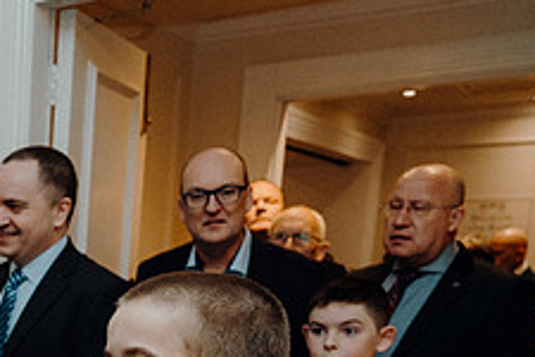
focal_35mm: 62
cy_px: 451
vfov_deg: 20.2
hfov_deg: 27.7
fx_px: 921
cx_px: -133
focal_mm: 24
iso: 2500
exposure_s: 1/200
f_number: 3.5
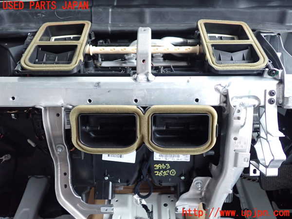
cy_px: 110
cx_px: 146
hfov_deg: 60.0
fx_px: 253
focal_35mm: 30
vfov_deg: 46.8
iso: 500
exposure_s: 1/30
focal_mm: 5.4
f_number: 2.3
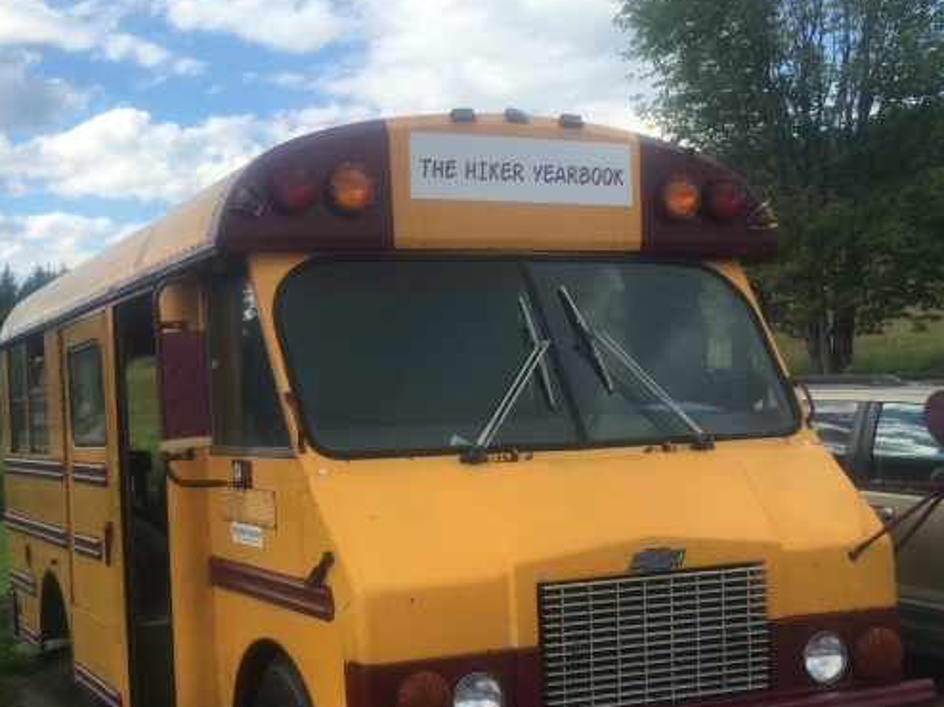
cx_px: 289
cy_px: 483
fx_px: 1281
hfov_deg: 39.8
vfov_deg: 30.6
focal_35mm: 47
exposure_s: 1/818
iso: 25
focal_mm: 4.15
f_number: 2.2
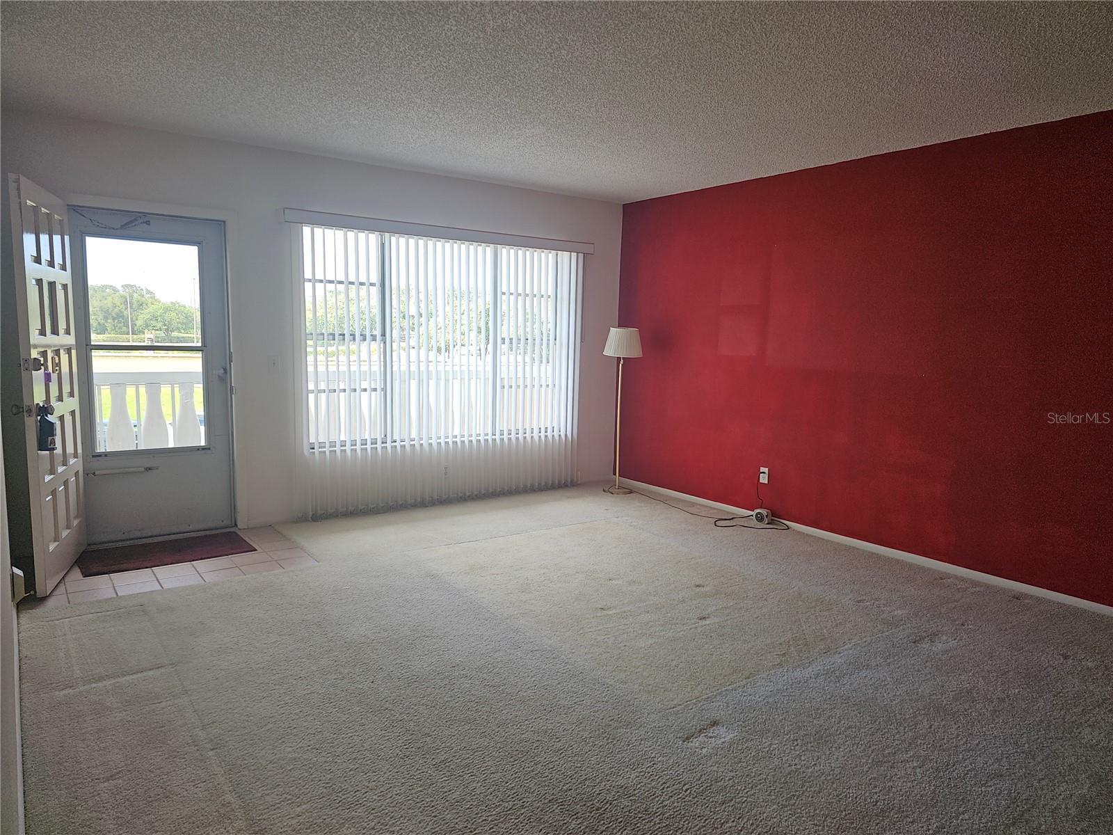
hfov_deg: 73.9
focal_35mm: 23
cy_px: 418
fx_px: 740
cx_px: 556
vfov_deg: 58.9
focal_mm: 6.3
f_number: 1.7
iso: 16
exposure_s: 1/60
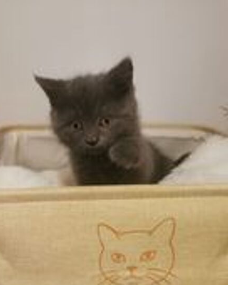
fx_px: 262
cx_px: 103
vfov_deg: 56.9
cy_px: 166
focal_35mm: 31
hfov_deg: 47.0
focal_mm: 5.56
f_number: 1.6
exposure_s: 1/33.3
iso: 320
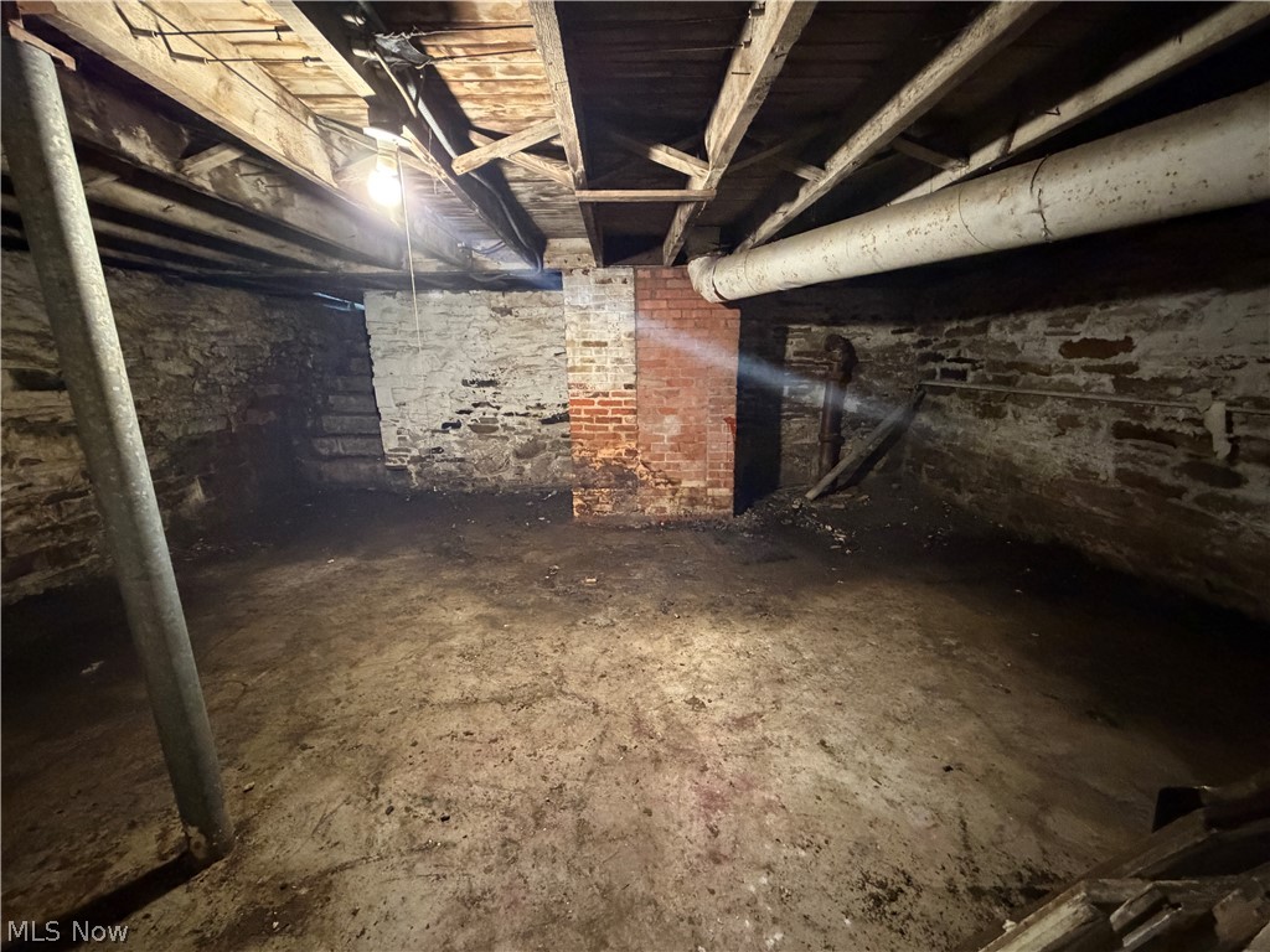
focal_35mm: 14
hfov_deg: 102.1
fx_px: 514
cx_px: 635
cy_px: 476
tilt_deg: -13.4
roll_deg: +0.8
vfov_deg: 85.7
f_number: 2.2
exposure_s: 1/30
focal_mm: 2.22
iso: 1250
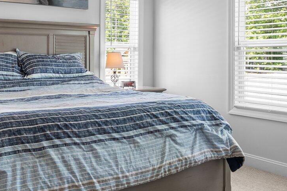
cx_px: 104
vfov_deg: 29.6
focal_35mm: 45
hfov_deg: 43.2
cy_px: 59
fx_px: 359
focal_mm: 16
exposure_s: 1/6
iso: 400
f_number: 8
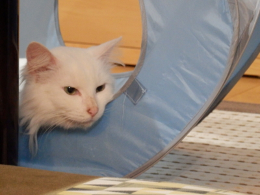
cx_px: 130
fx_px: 1390
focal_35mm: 185
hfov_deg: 10.7
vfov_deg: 8.0
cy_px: 98
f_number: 5.8
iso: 1600
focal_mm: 33.2
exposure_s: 1/8
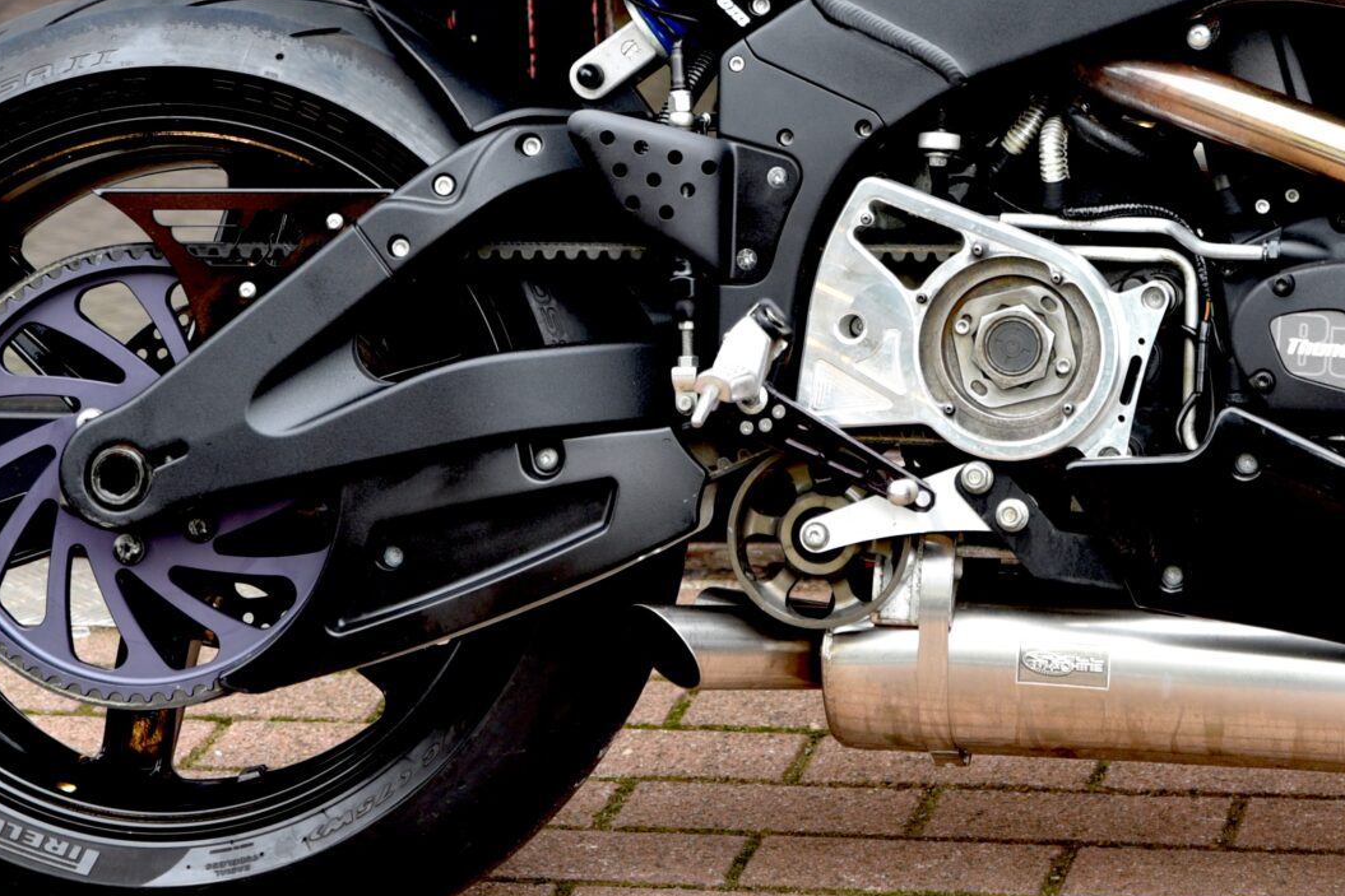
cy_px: 78
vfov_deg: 8.0
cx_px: 1172
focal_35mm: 170
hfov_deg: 12.0
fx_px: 6350
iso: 200
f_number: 3.5
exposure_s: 1/60
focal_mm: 70
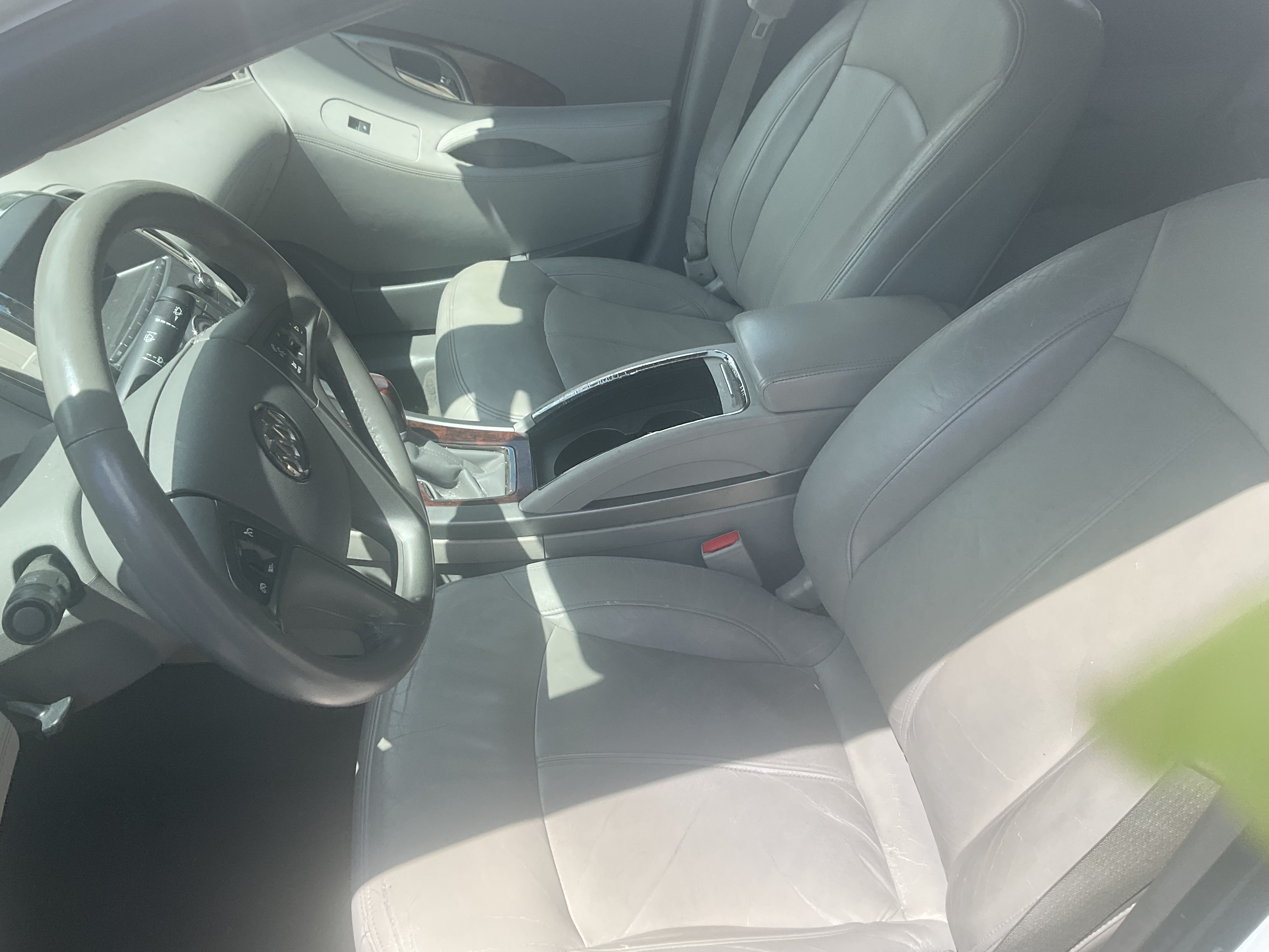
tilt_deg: -38.9
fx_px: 1063
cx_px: 634
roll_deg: -0.6
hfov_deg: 61.7
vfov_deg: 48.2
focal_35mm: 29
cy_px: 476
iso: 16
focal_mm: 3
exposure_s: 1/759
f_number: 1.8
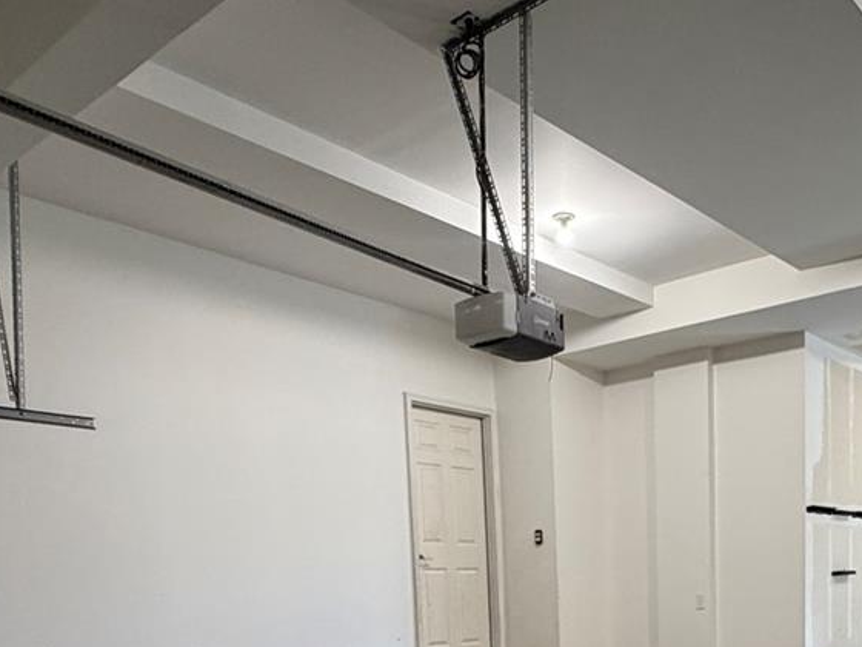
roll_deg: +2.2
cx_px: 622
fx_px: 896
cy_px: 684
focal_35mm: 36
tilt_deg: -4.6
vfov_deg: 35.0
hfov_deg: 49.7
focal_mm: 2.22
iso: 250
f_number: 2.2
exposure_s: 1/60
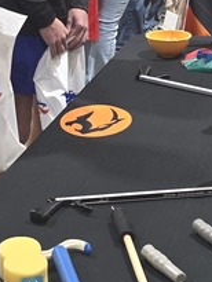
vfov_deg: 16.9
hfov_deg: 12.9
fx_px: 938
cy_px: 47
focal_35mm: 115
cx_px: 110
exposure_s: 1/60
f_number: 1.7
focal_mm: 6.3
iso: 250
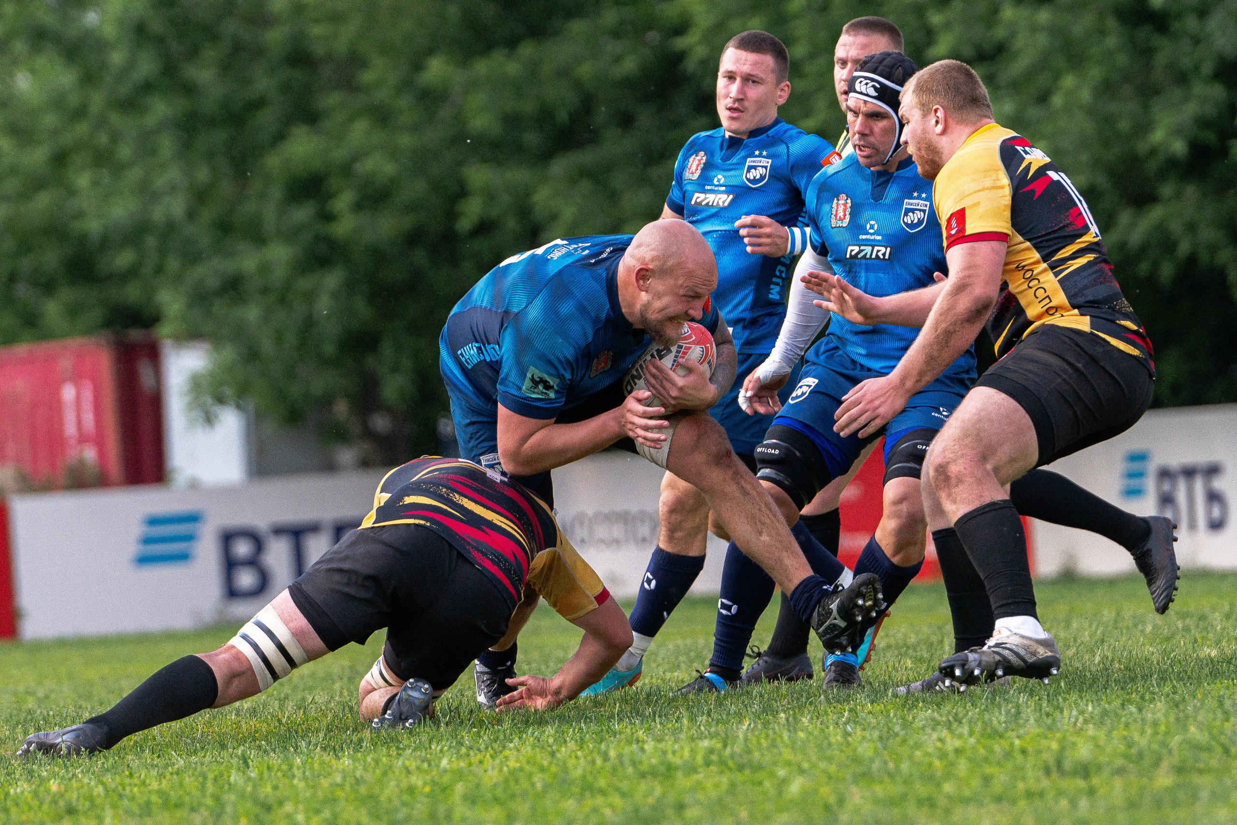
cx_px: 601
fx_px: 15265
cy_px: 353
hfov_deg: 4.6
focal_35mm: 444
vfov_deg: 3.1
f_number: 3.5
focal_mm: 200
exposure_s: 1/2500
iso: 1250
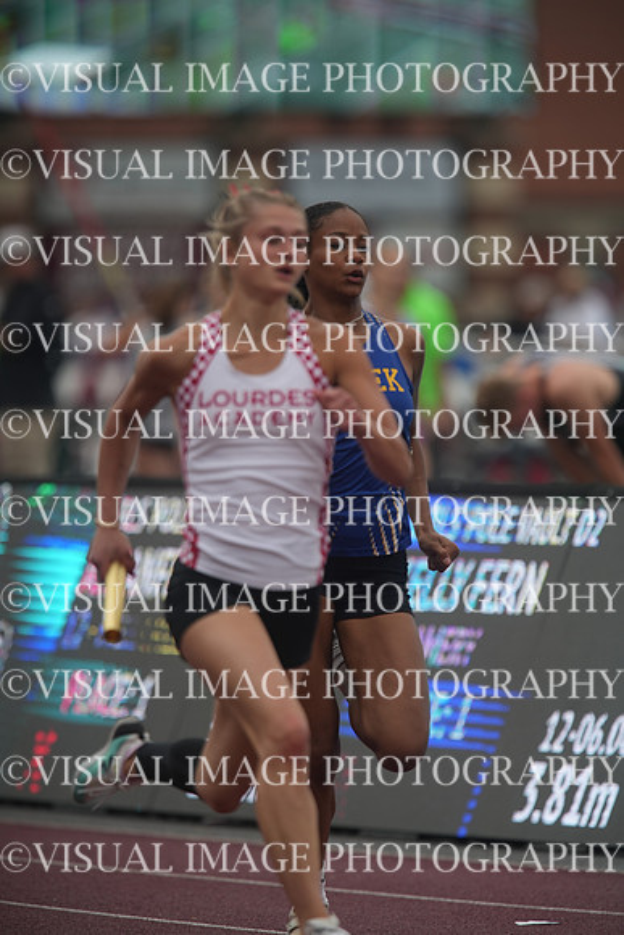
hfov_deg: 3.3
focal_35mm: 420
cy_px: 468
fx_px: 10913
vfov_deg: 4.9
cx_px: 312
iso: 400
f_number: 4
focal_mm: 420
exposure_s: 1/2000
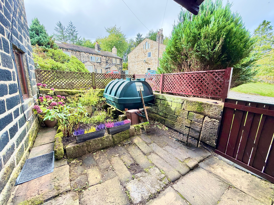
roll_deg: +0.9
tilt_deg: -12.0
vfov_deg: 85.7
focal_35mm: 14
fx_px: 111
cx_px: 137
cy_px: 102
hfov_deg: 102.1
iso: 64
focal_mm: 2.22
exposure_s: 1/182
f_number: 2.2
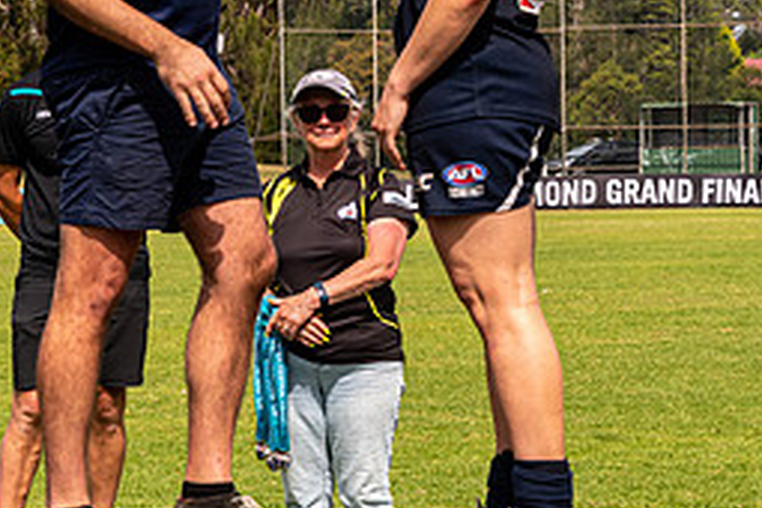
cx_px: 338
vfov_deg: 7.3
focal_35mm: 188
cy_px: 121
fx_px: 3979
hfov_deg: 10.9
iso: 200
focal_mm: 55
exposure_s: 1/640
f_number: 8
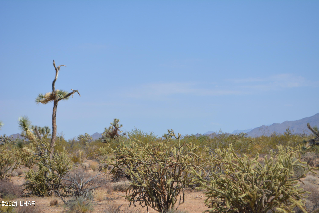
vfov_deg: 16.6
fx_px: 732
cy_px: 106
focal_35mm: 82
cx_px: 160
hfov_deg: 24.6
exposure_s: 1/2000
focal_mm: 55
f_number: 7.1
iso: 400
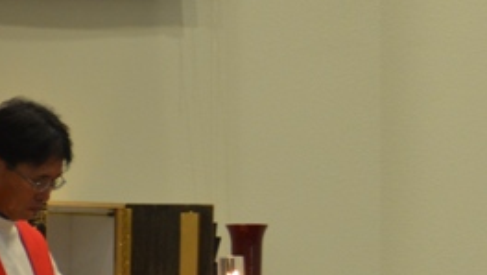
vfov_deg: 2.7
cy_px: 271
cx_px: 517
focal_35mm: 456
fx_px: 5893
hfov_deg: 4.7
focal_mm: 120
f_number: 5.3
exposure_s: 1/30
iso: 1100
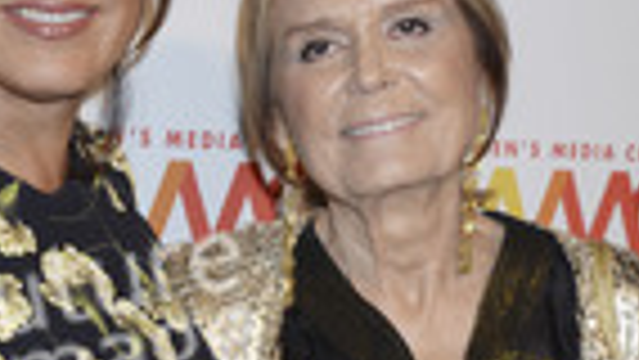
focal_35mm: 154
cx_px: 160
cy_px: 567
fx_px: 2610
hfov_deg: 13.9
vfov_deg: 7.7
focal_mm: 52
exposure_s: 1/250
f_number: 9
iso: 500
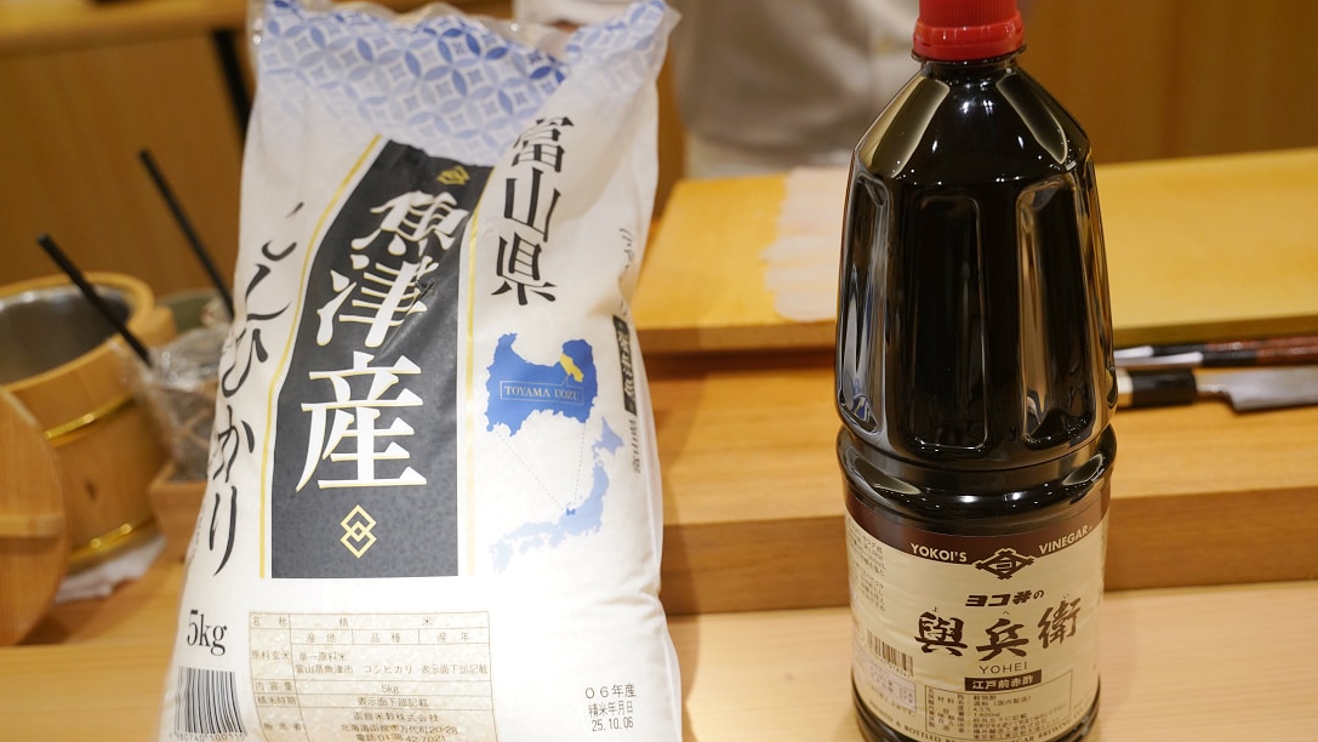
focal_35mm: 37
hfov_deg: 54.0
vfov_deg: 32.0
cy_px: 394
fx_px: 1293
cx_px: 672
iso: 1250
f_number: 4
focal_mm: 32
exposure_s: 1/160
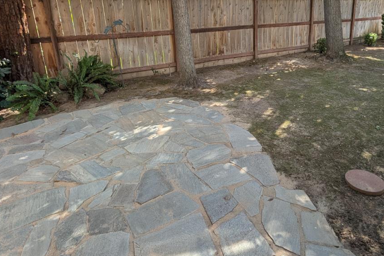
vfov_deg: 55.8
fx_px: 235
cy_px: 81
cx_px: 224
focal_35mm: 22
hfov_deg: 77.9
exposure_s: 1/518
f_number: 1.7
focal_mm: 2.02
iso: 55
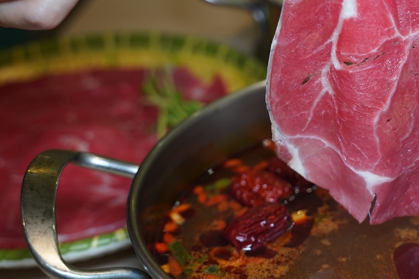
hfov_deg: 26.2
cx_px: 334
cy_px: 87
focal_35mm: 76
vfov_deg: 17.9
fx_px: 885
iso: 400
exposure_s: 1/60
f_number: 4
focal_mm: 47
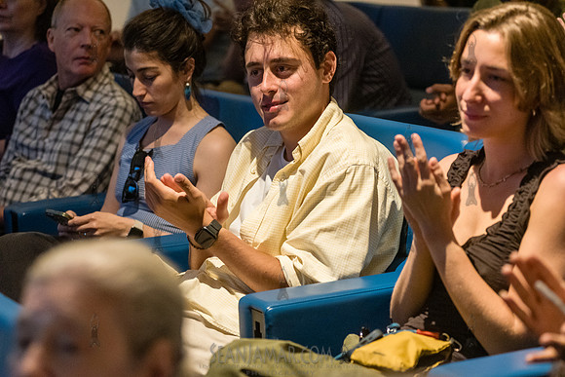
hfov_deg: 19.5
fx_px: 1648
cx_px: 282
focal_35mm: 105
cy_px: 188
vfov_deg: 13.0
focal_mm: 105
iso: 5000
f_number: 3.5
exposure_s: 1/200
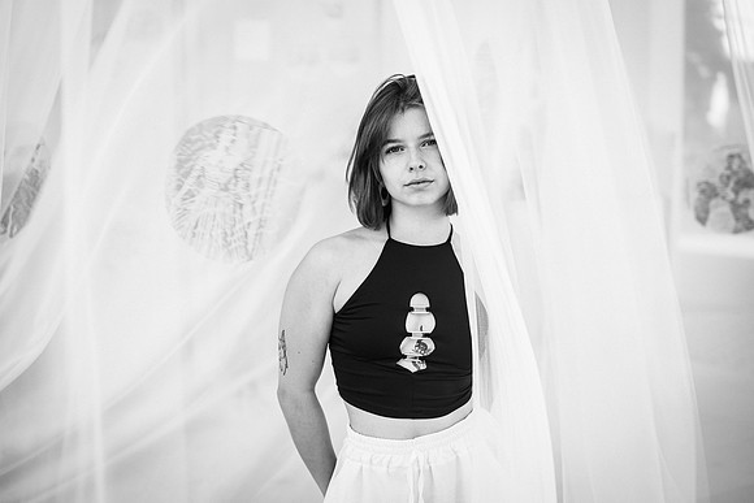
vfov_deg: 27.0
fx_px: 1047
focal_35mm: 50
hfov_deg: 39.6
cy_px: 252
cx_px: 377
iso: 100
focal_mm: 50
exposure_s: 1/30
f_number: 2
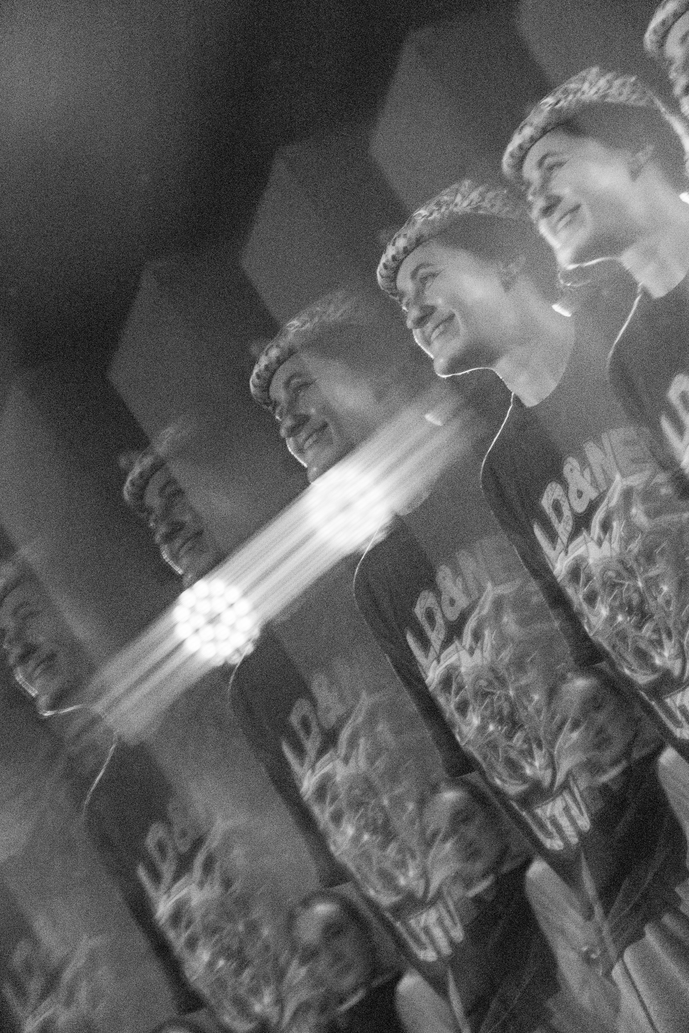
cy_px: 516
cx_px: 344
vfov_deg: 24.5
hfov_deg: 16.5
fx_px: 2383
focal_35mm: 83
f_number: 3.2
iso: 12800
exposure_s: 1/2000
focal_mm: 55
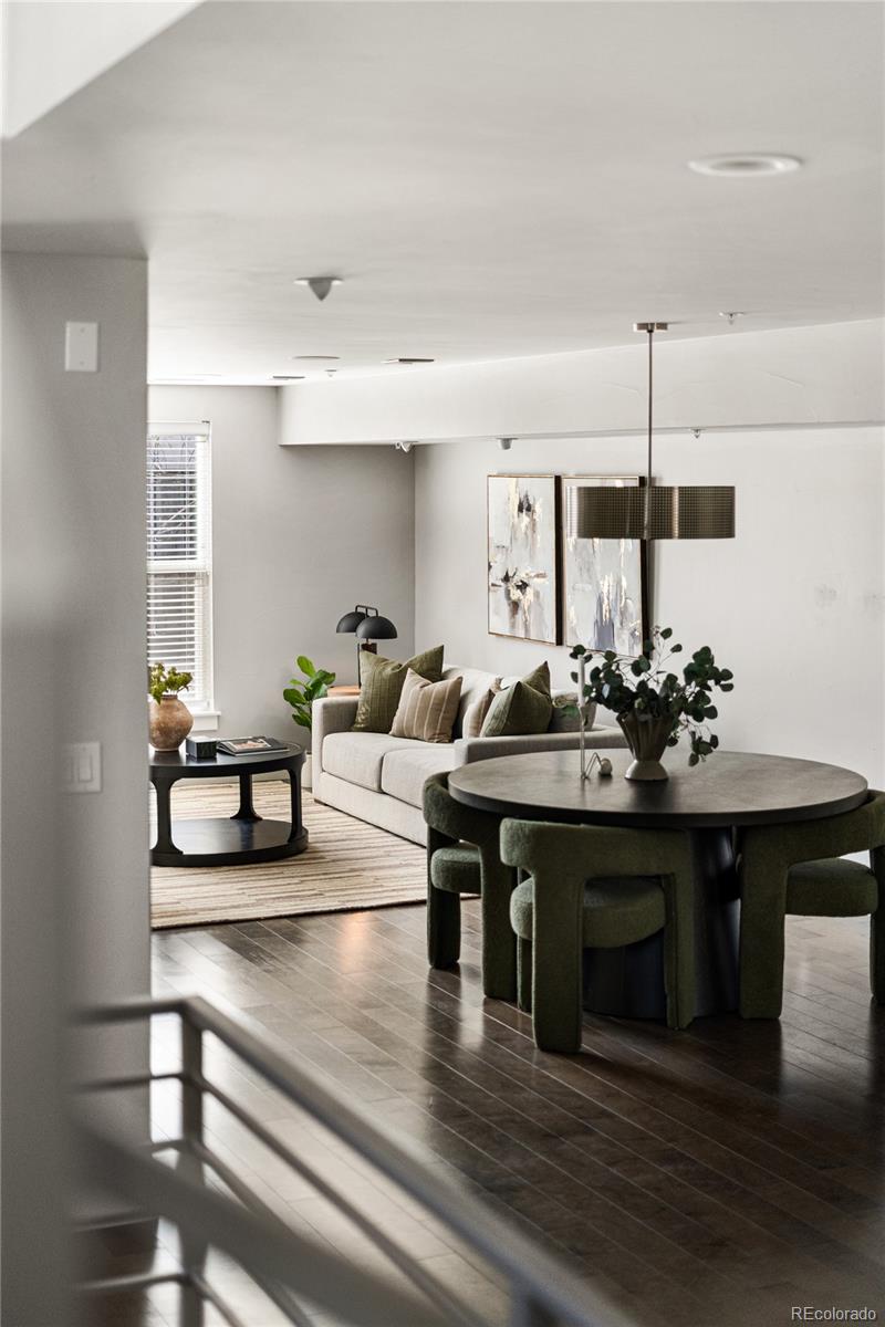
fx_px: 1844
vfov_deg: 39.6
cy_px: 664
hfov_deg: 27.0
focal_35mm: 50
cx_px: 442
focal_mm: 50
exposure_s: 1/200
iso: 1250
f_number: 1.8
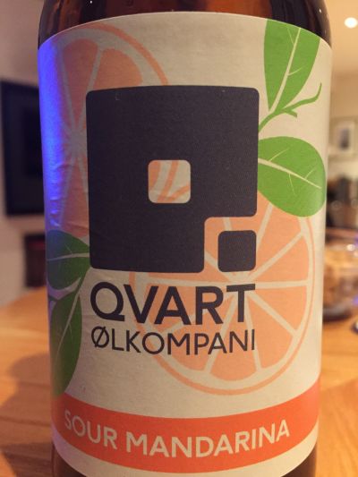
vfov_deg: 61.6
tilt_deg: -5.3
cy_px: 238
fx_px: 400
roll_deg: -0.3
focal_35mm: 29
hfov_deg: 48.2
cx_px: 179
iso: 400
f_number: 2.2
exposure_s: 1/17
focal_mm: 4.15
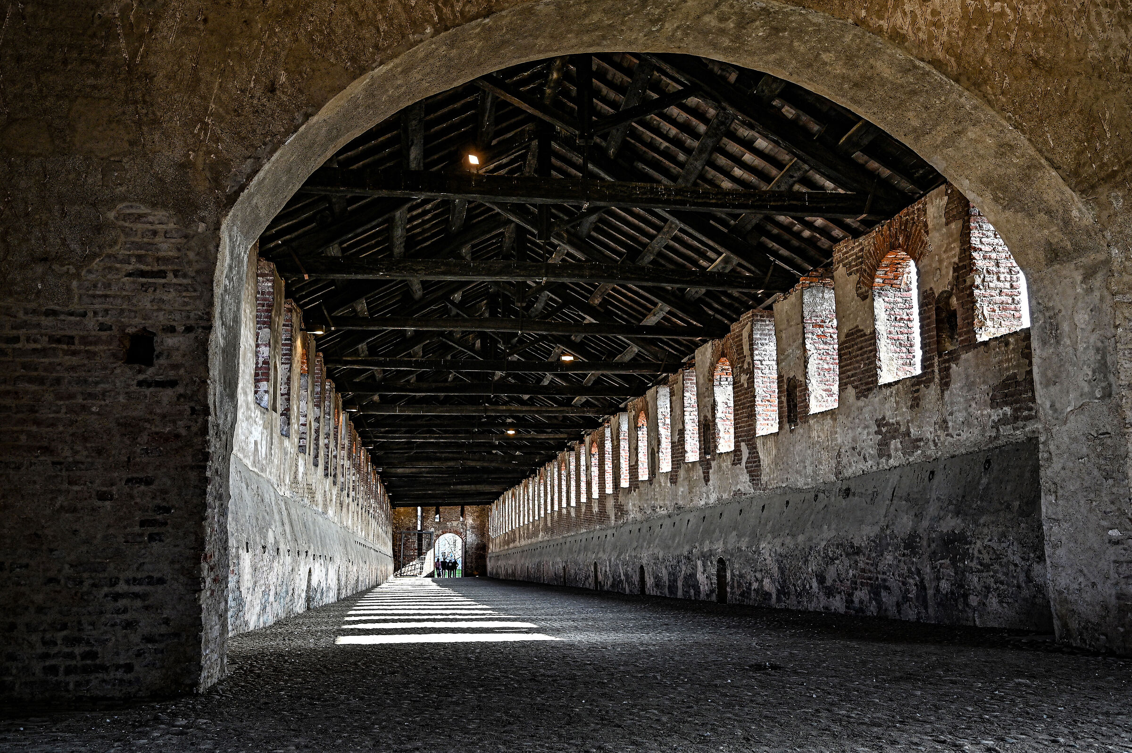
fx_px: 943
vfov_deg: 43.6
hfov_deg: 62.0
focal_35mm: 30
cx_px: 566
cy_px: 376
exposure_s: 1/125
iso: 320
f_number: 6.3
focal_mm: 30
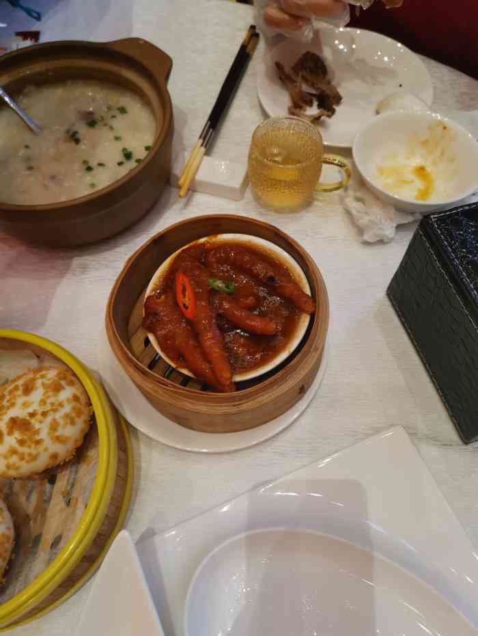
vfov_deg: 65.3
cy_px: 318
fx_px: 497
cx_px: 239
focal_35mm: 27
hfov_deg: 51.4
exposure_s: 1/100
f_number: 1.8
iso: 320
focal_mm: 5.58
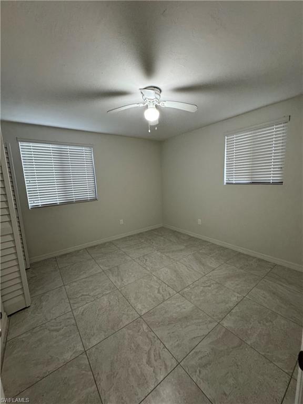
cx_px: 152
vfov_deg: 102.1
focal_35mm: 14
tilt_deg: -8.1
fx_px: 163
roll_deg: +1.4
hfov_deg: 85.7
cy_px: 202
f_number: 2.2
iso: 250
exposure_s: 1/60
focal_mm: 2.22
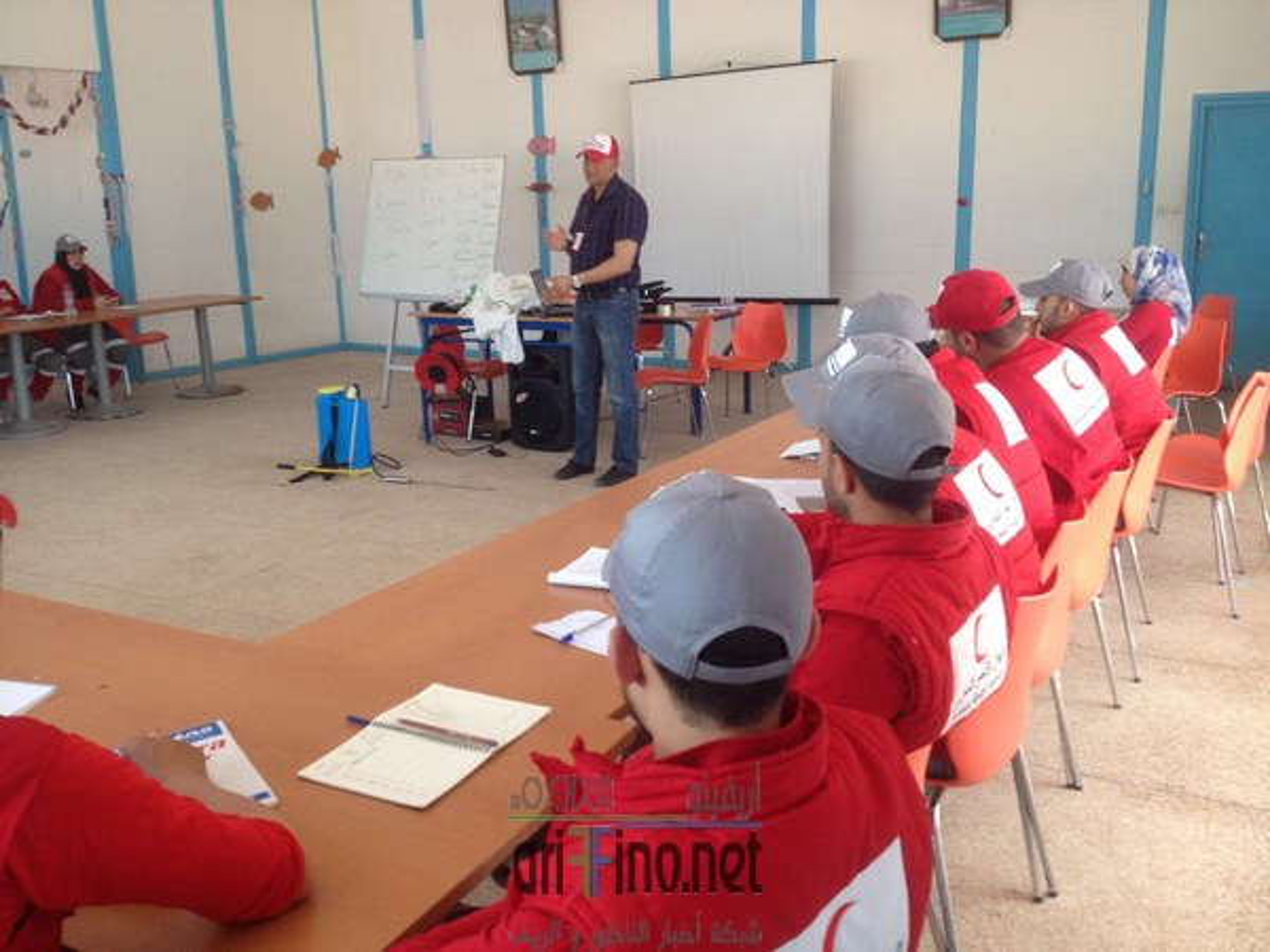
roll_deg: +2.1
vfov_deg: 40.7
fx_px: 1284
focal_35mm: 35
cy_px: 476
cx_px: 635
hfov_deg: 52.6
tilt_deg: -16.3
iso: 50
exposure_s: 1/30
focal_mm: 4.28
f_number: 2.4
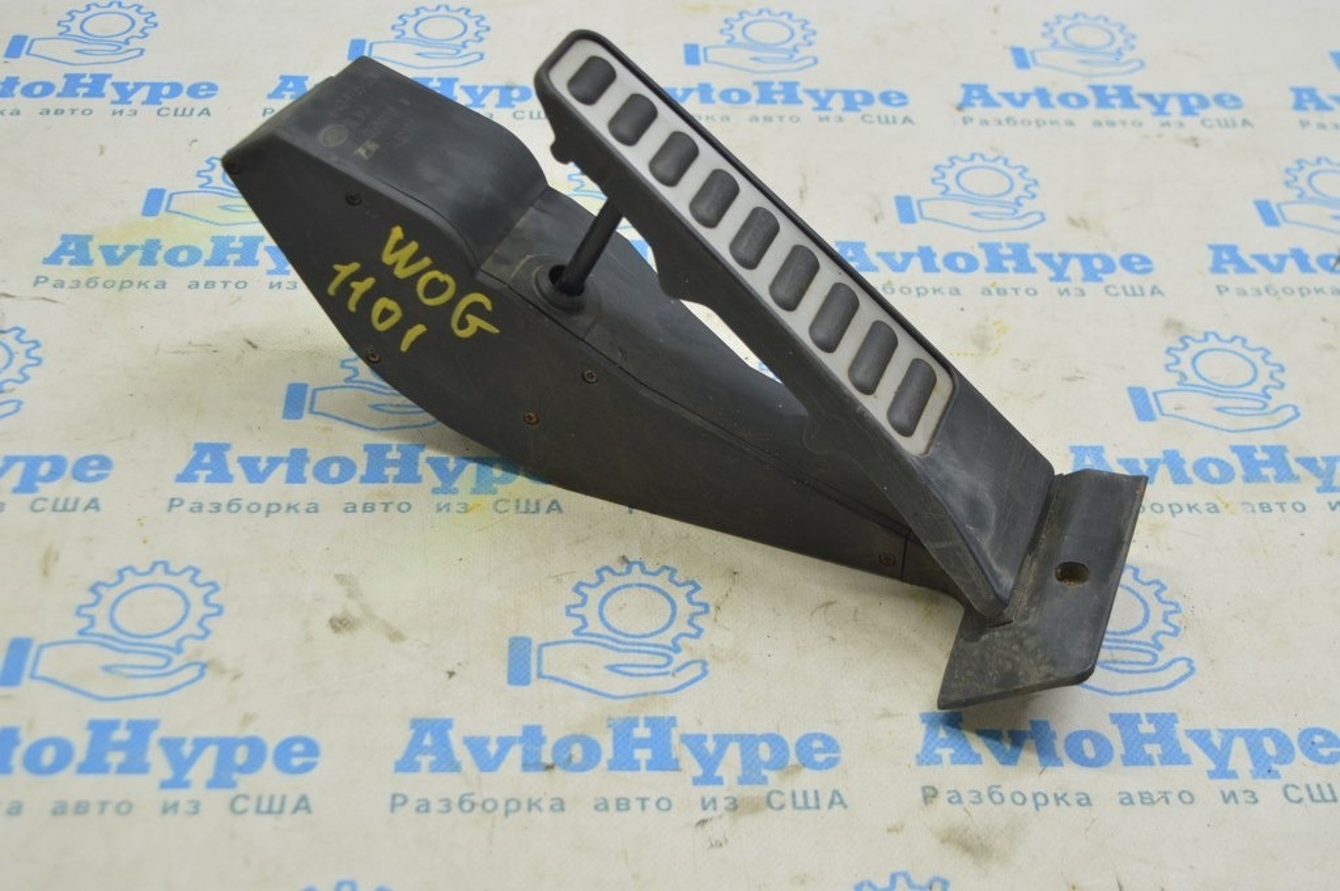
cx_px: 670
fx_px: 1953
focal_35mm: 52
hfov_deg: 37.9
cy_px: 446
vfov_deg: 25.7
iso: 400
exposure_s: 1/20
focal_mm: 35
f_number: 5.6
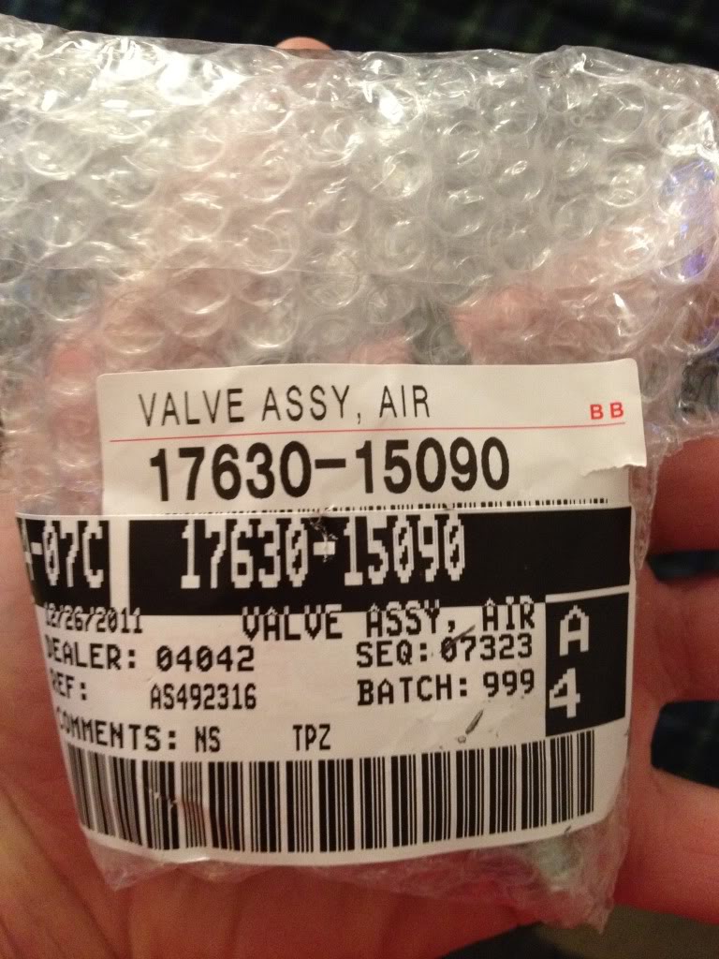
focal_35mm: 35
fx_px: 969
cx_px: 360
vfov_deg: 52.6
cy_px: 480
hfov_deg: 40.7
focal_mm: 4.3
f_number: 2.4
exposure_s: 1/20
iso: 400
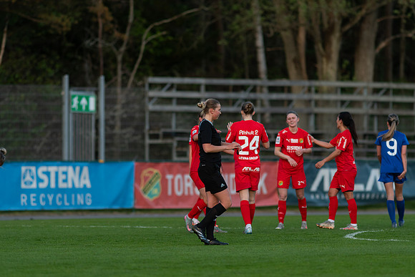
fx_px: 5188
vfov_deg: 3.1
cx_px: 208
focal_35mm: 450
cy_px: 138
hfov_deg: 4.6
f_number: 3.2
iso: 500
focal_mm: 300
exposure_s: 1/1000
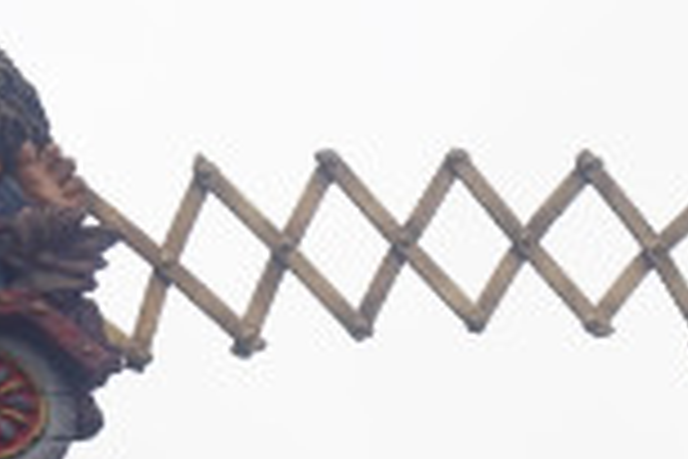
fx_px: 4204
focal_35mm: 220
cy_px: 1008
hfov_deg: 9.3
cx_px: 526
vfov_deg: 6.0
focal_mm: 28
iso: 100
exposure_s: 1/60
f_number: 7.1
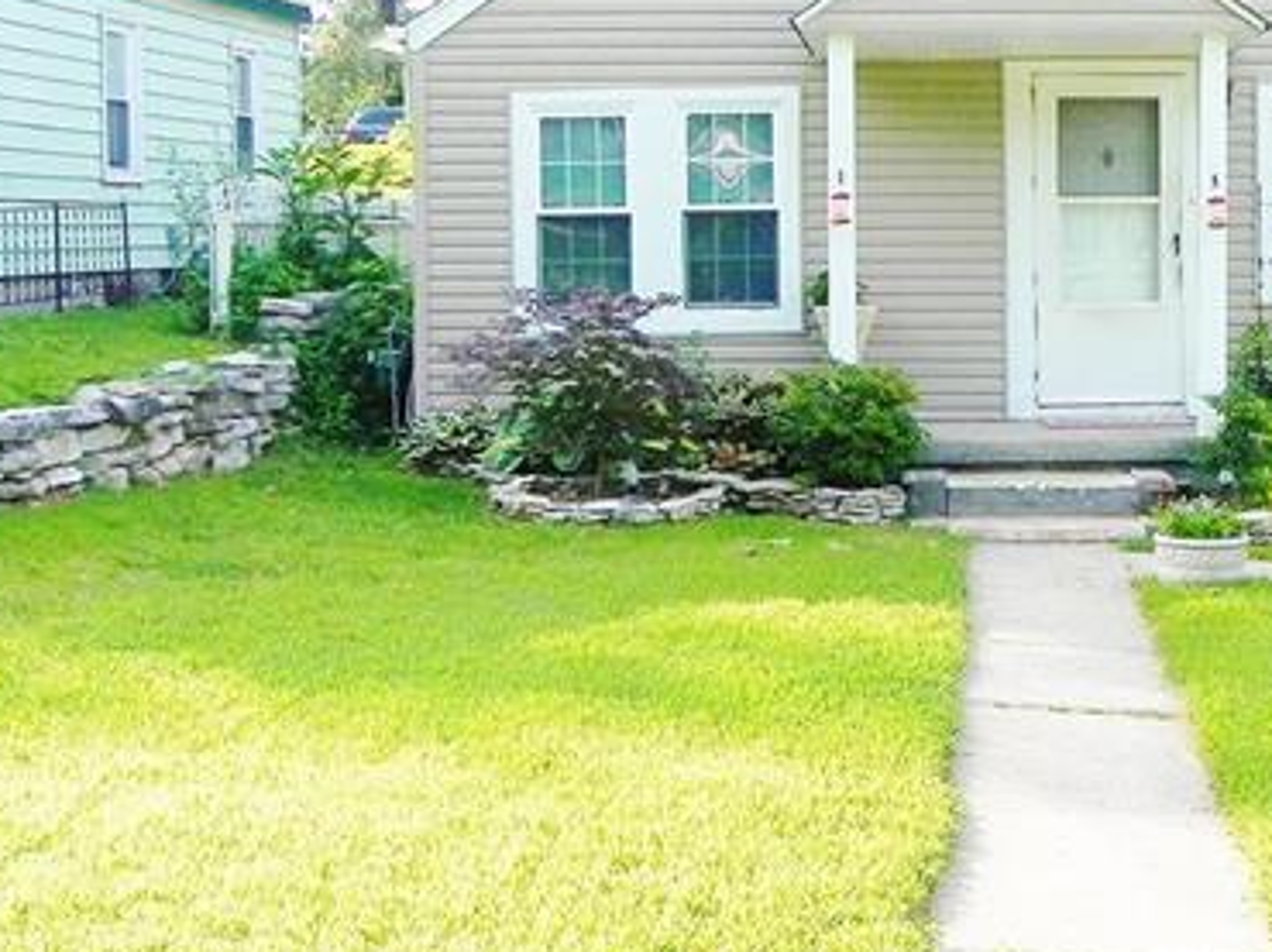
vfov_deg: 31.8
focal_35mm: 45
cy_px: 285
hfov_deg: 40.6
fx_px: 1652
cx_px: 994
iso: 160
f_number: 4
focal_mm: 4.6
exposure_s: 1/540
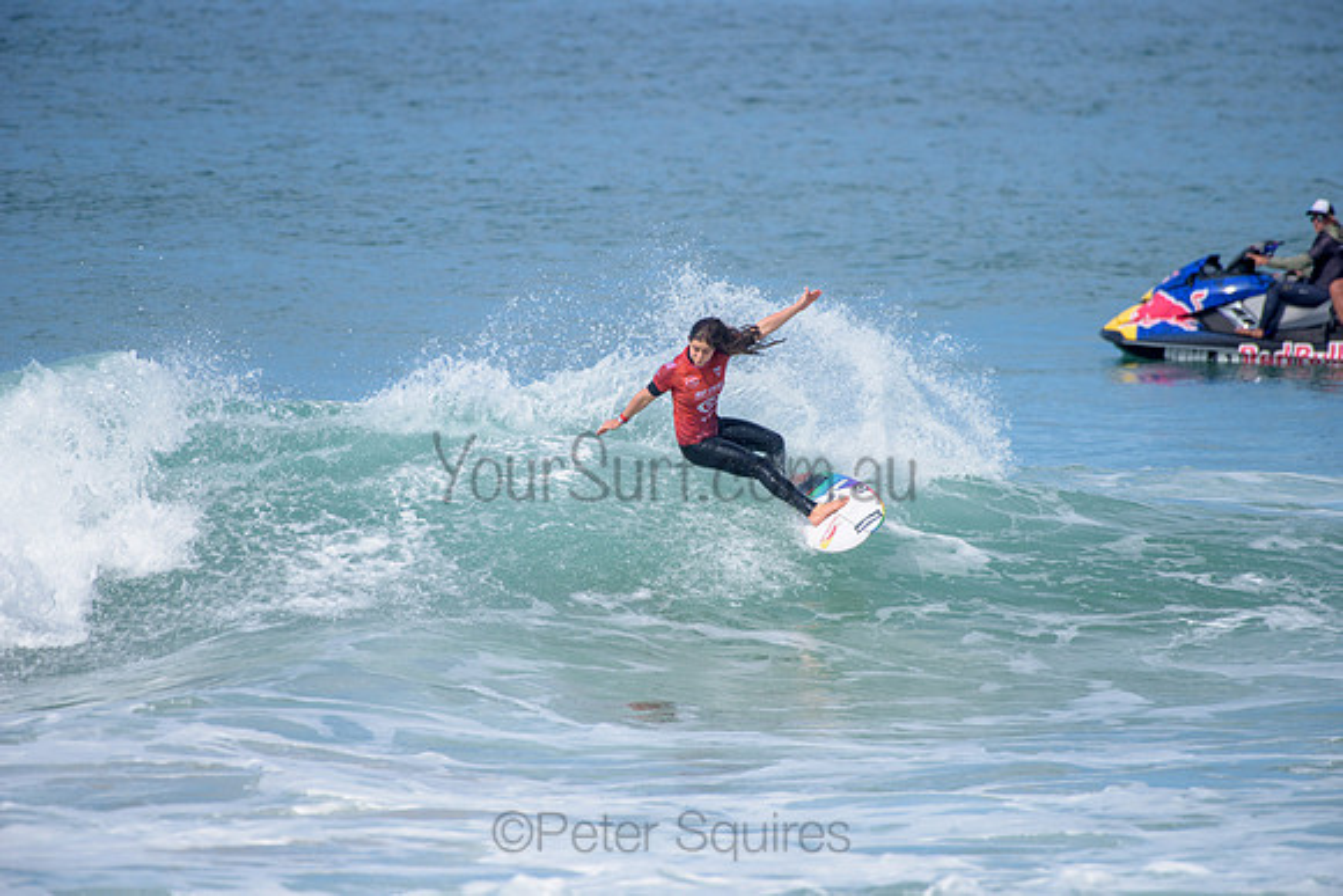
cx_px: 672
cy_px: 448
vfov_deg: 2.8
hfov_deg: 4.1
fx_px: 18656
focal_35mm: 500
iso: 250
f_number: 6.3
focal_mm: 500
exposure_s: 1/2500
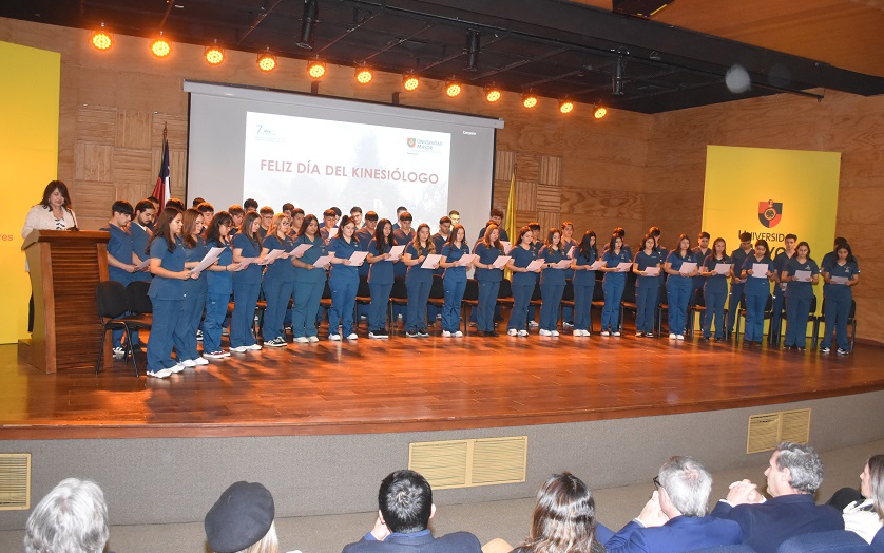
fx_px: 747
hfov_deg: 61.2
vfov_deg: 40.6
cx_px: 438
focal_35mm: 31
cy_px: 276
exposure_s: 1/50
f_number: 5
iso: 3200
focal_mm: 20
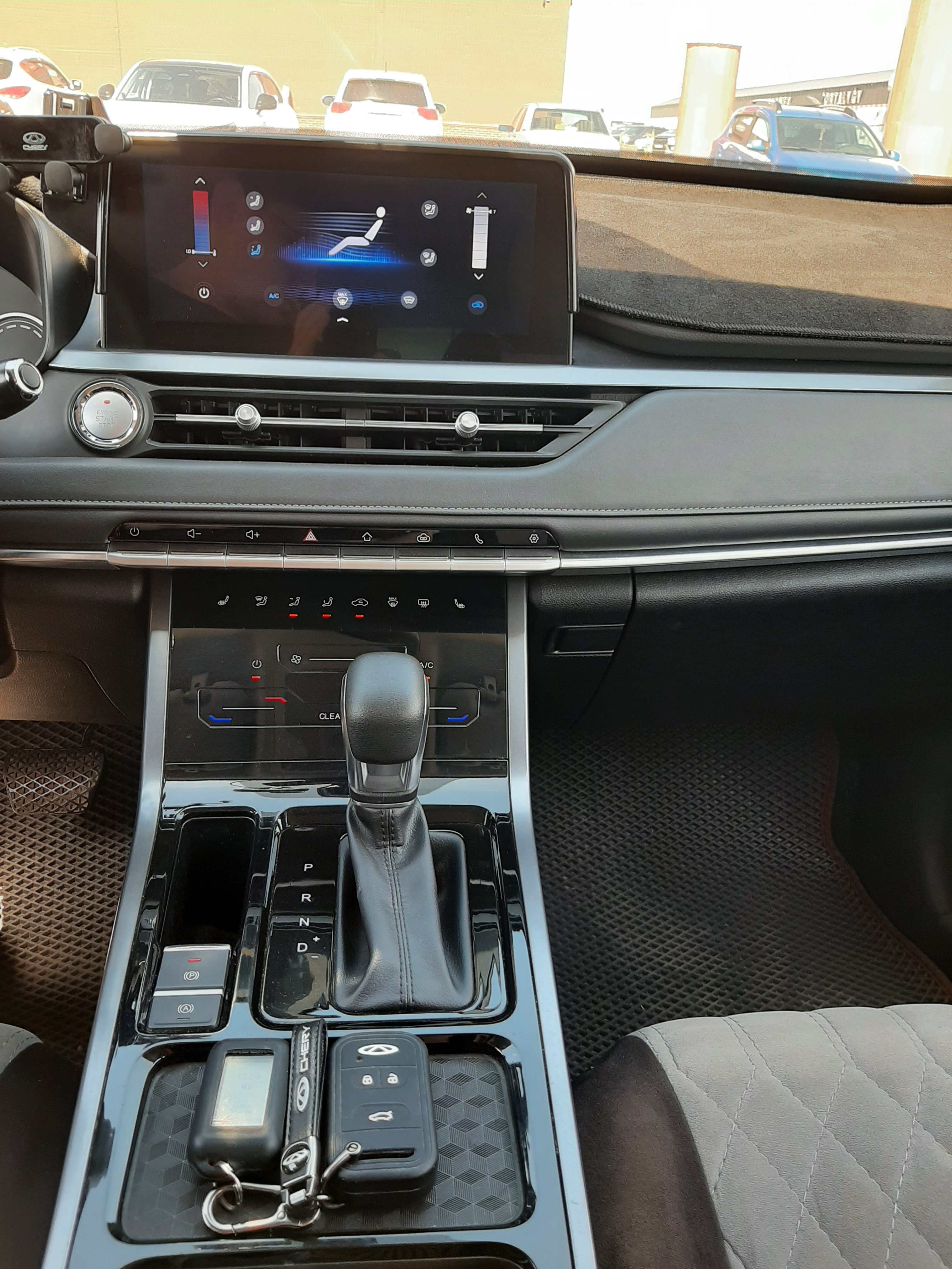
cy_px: 634
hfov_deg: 53.1
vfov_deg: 67.3
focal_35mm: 26
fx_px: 953
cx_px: 476
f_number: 1.7
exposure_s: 1/100
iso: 40
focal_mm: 3.93
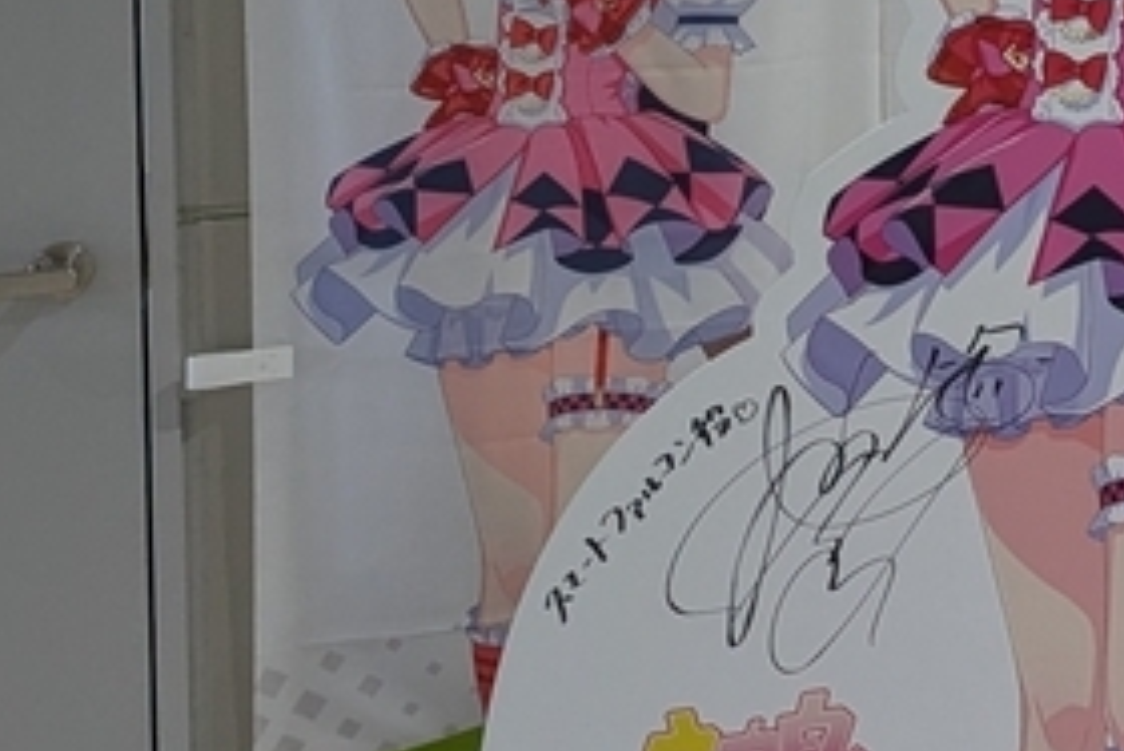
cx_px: 1702
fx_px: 3342
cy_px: -157
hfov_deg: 17.2
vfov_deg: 12.5
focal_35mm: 107
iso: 73
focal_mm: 6.81
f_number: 1.85
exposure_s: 1/120
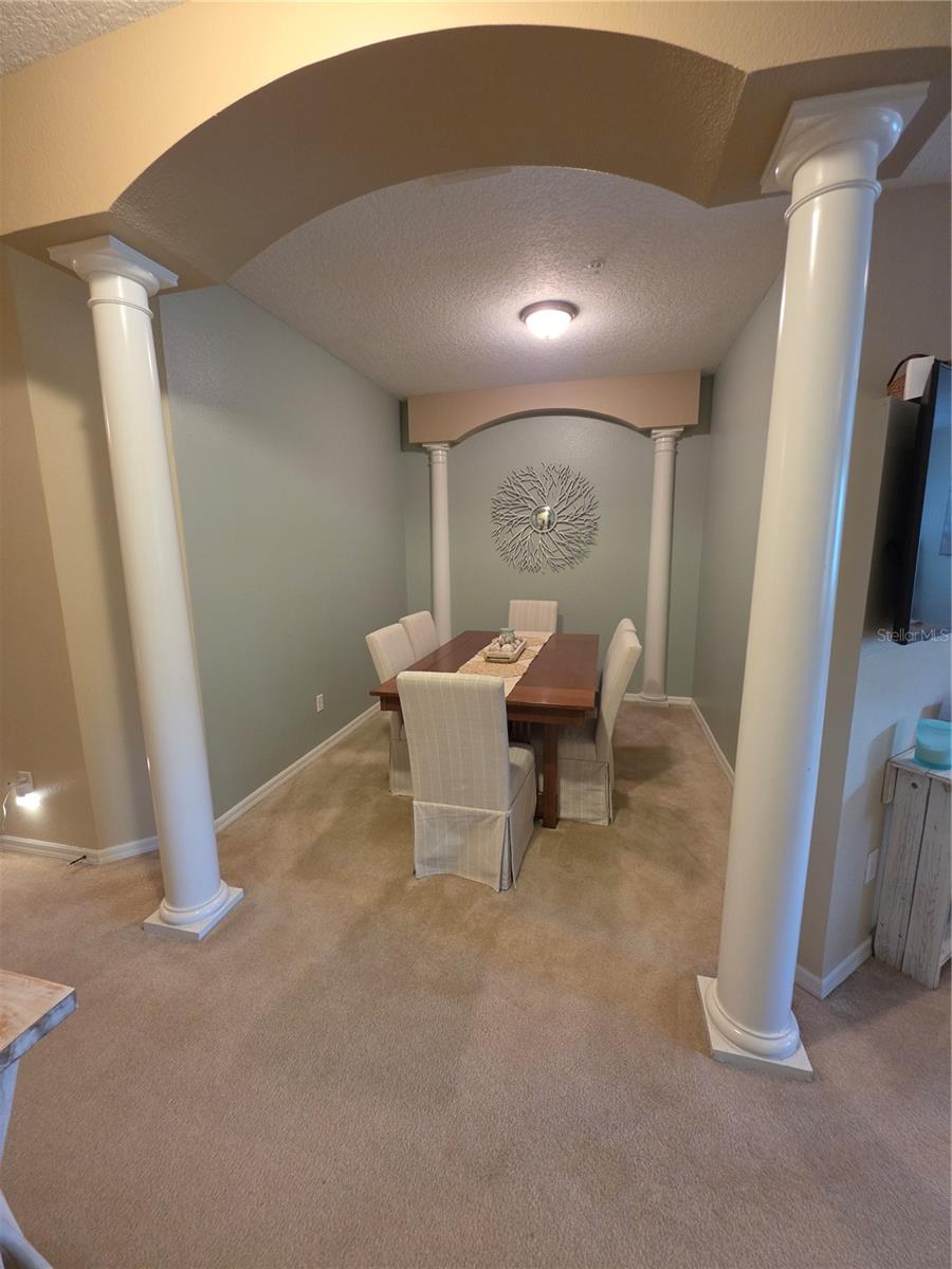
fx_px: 477
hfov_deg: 89.9
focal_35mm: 13
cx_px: 476
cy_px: 634
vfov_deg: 106.2
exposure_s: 1/60
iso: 250
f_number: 1.9
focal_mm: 2.2
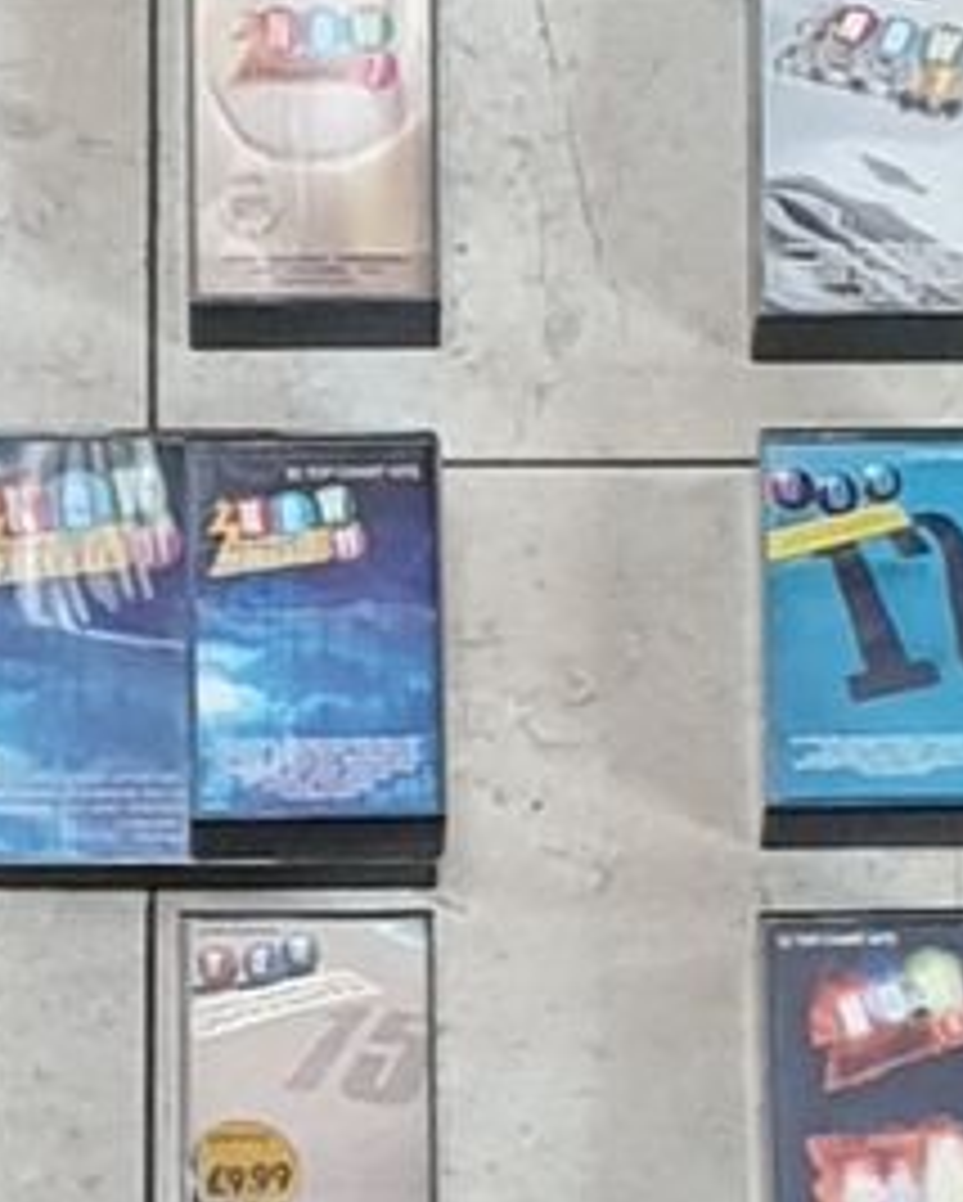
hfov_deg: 24.7
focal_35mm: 57
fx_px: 2028
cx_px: -122
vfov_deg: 33.0
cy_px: 639
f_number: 1.5
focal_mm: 4.3
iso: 250
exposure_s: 1/50
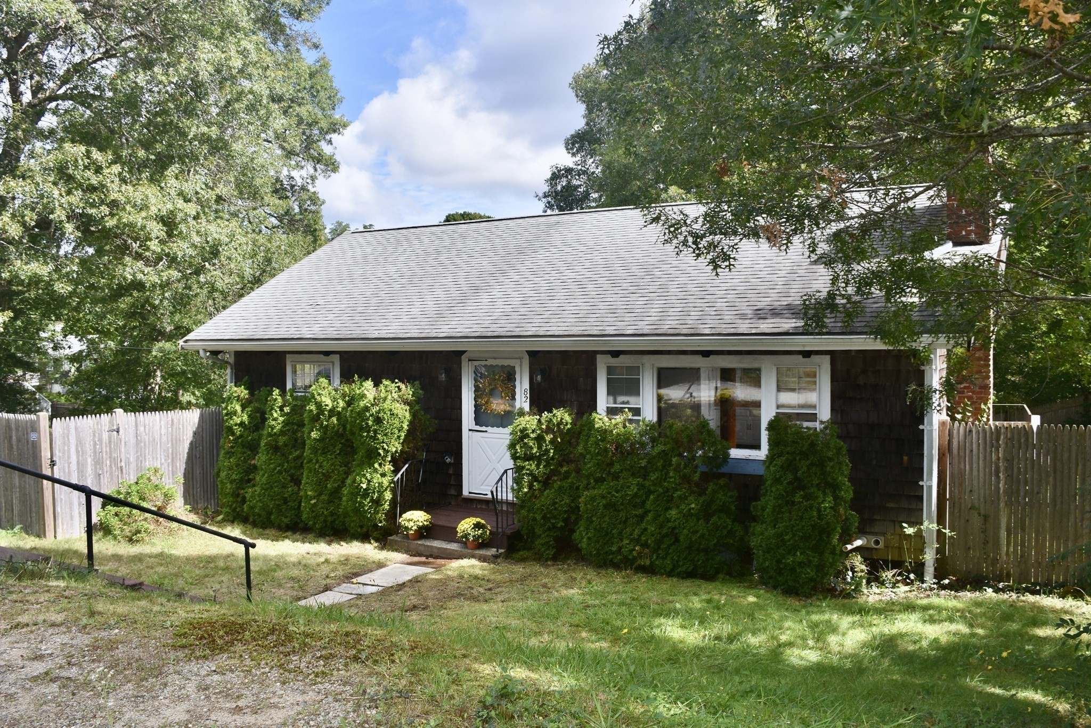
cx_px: 546
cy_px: 364
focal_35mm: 27
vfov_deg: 47.9
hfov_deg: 67.4
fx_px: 818
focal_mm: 18
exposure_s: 1/250
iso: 100
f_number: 6.3
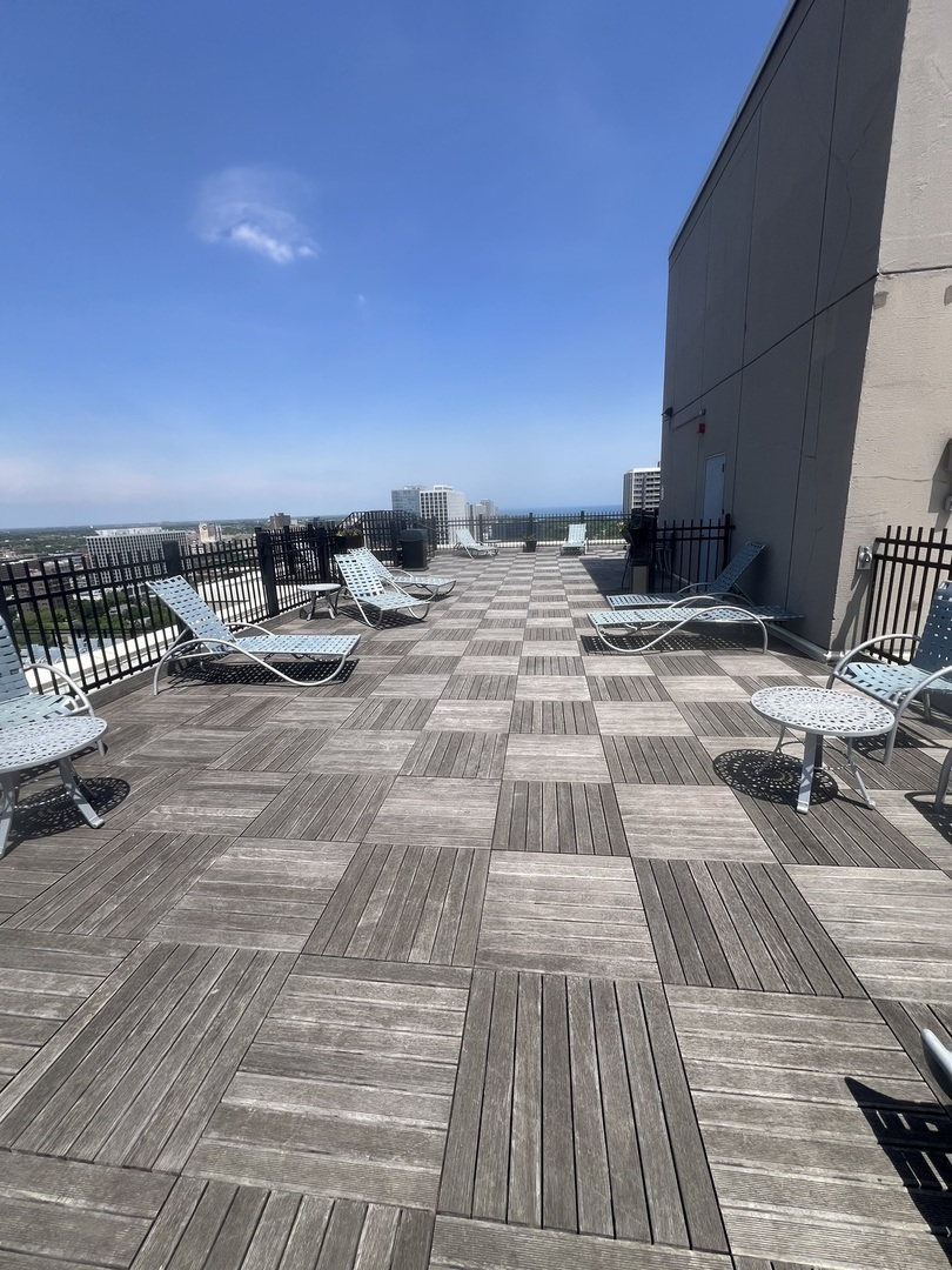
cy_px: 635
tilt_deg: -12.3
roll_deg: +2.7
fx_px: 477
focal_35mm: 13
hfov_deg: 89.9
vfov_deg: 106.2
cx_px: 476
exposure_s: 1/1946
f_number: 1.8
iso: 32
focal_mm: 1.57
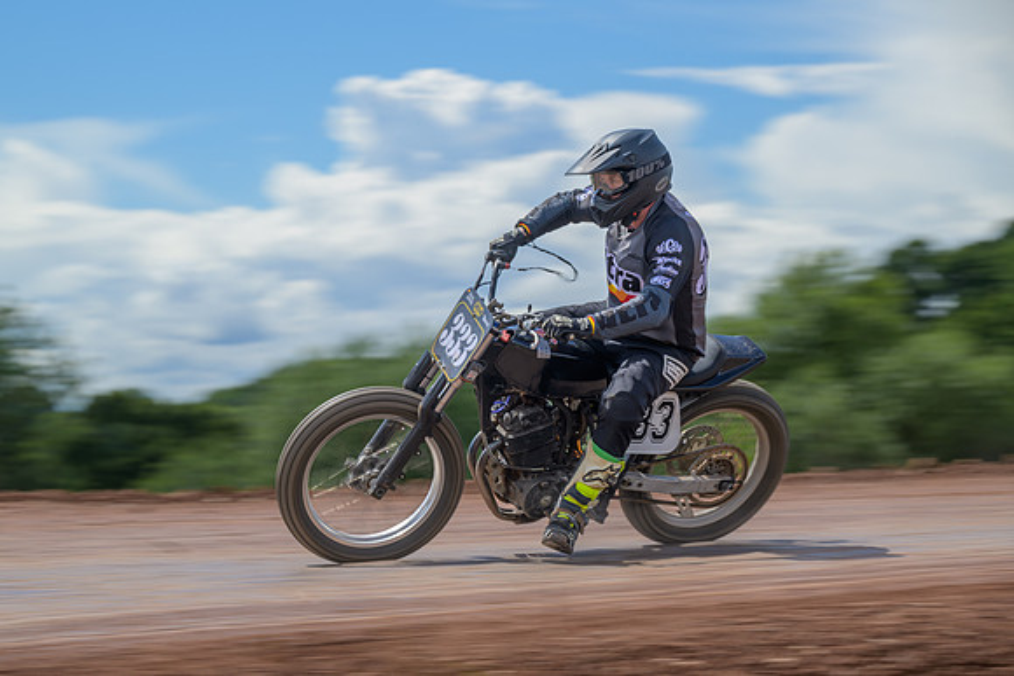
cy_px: 338
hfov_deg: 15.2
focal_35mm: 135
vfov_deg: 10.2
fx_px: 3803
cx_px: 507
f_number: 8
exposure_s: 1/125
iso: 64
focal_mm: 135
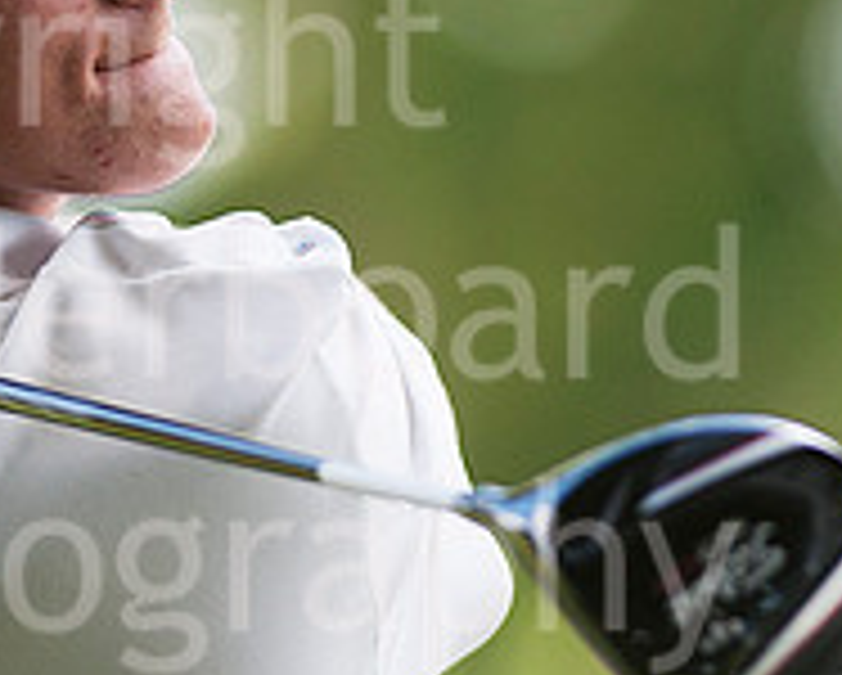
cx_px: 162
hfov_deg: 2.2
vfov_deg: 1.8
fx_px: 21803
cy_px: 346
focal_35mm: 874
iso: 320
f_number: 2.8
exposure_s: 1/1000
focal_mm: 300
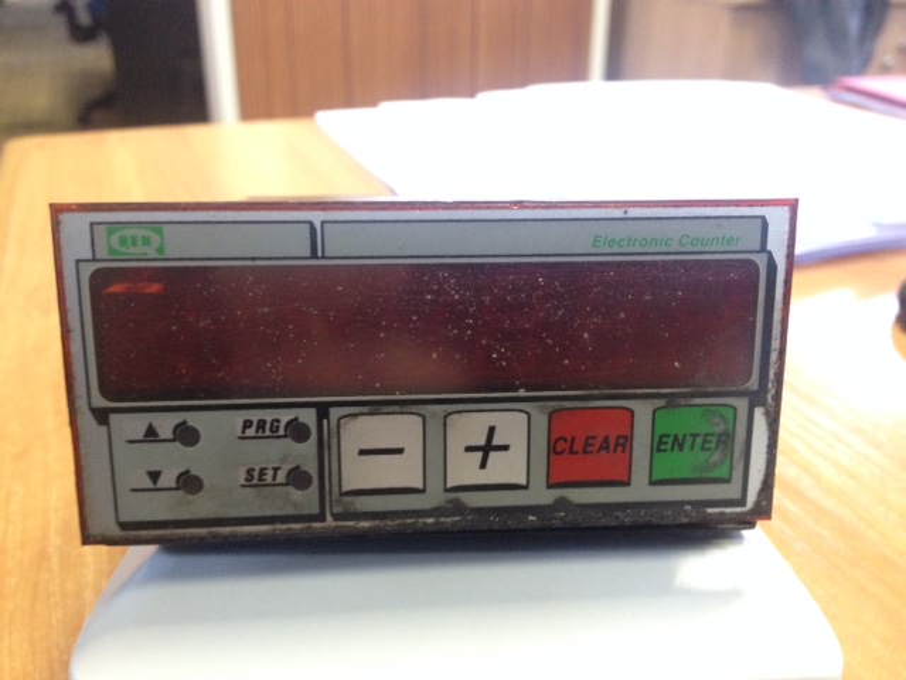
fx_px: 916
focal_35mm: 35
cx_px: 453
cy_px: 340
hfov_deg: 52.6
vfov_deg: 40.7
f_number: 2.4
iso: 320
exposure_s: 1/20
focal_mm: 4.28
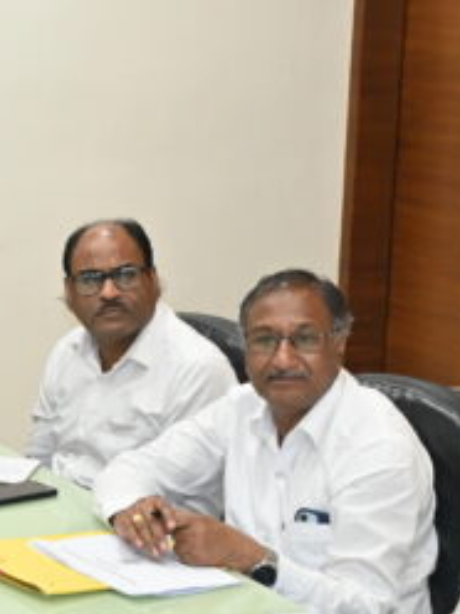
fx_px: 1935
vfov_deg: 18.0
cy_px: 396
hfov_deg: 13.2
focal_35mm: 109
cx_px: -101
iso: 1600
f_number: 6.3
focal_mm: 24.5
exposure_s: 1/60
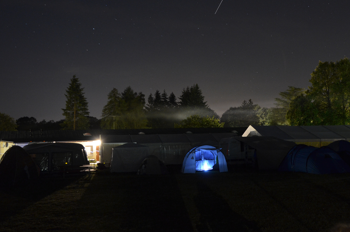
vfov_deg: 31.0
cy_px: 112
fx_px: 417
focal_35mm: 43
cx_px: 208
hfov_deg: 45.3
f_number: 4
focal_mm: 24
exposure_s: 15
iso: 1000
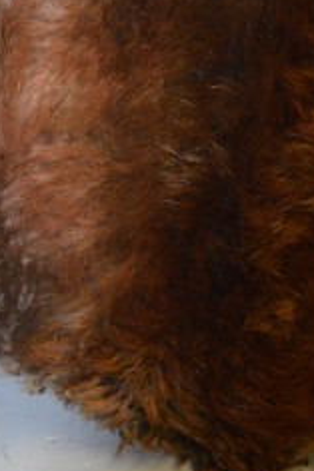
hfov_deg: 11.1
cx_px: 290
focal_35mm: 122
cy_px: 78
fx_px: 1598
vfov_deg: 16.6
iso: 3200
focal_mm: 32
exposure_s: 1/60
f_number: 4.8
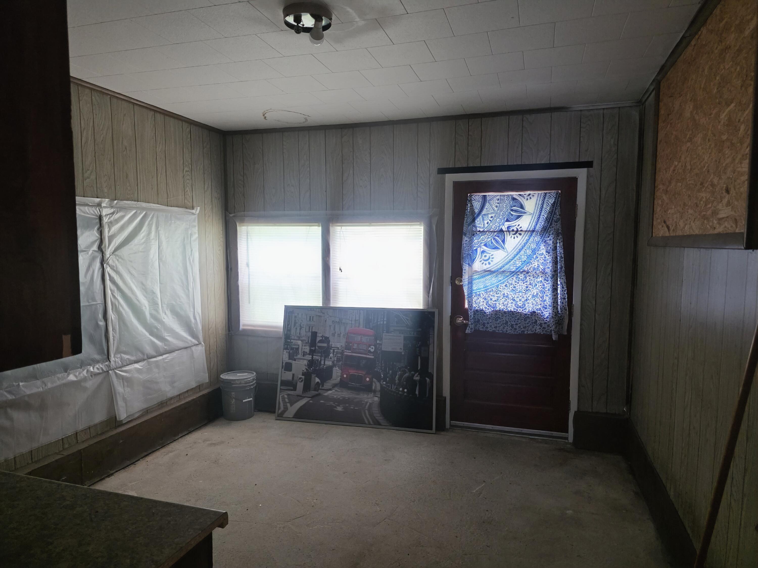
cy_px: 284
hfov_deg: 73.9
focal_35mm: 23
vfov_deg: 58.9
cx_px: 379
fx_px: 504
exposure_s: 1/120
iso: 800
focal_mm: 6.3
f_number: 1.7
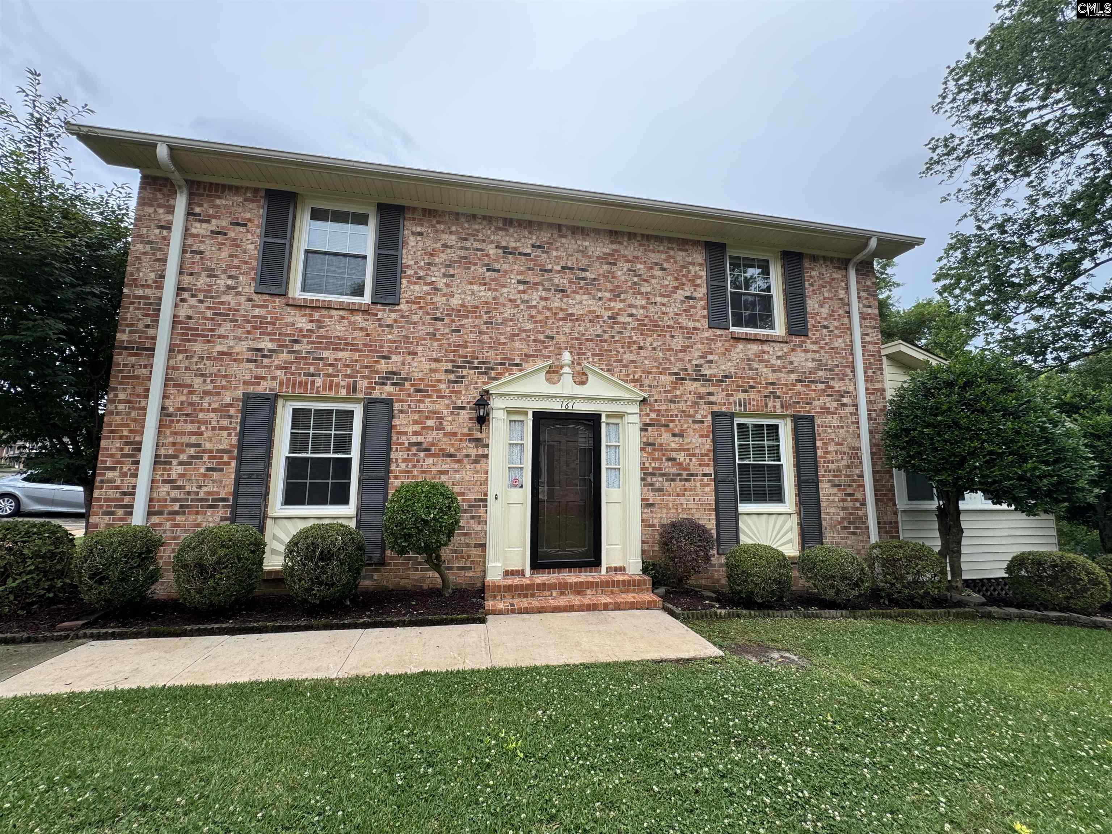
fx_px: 450
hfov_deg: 102.1
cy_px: 417
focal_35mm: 14
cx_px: 556
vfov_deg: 85.7
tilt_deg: +6.8
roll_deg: -0.6
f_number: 2.2
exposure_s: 1/565
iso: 40
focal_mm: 2.22
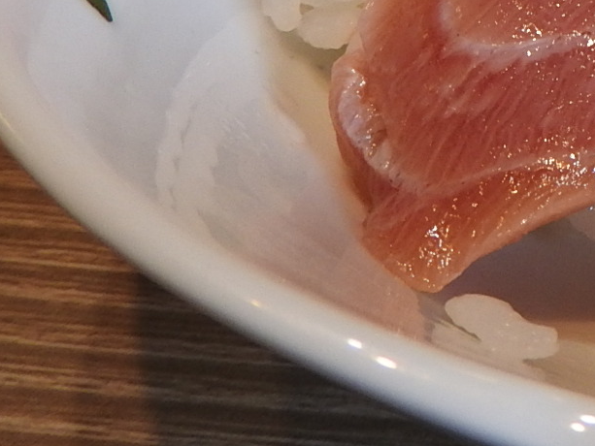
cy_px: -153
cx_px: 926
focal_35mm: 89
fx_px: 1530
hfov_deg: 19.0
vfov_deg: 15.7
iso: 140
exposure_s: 1/30
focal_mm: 4.3
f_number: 3.3
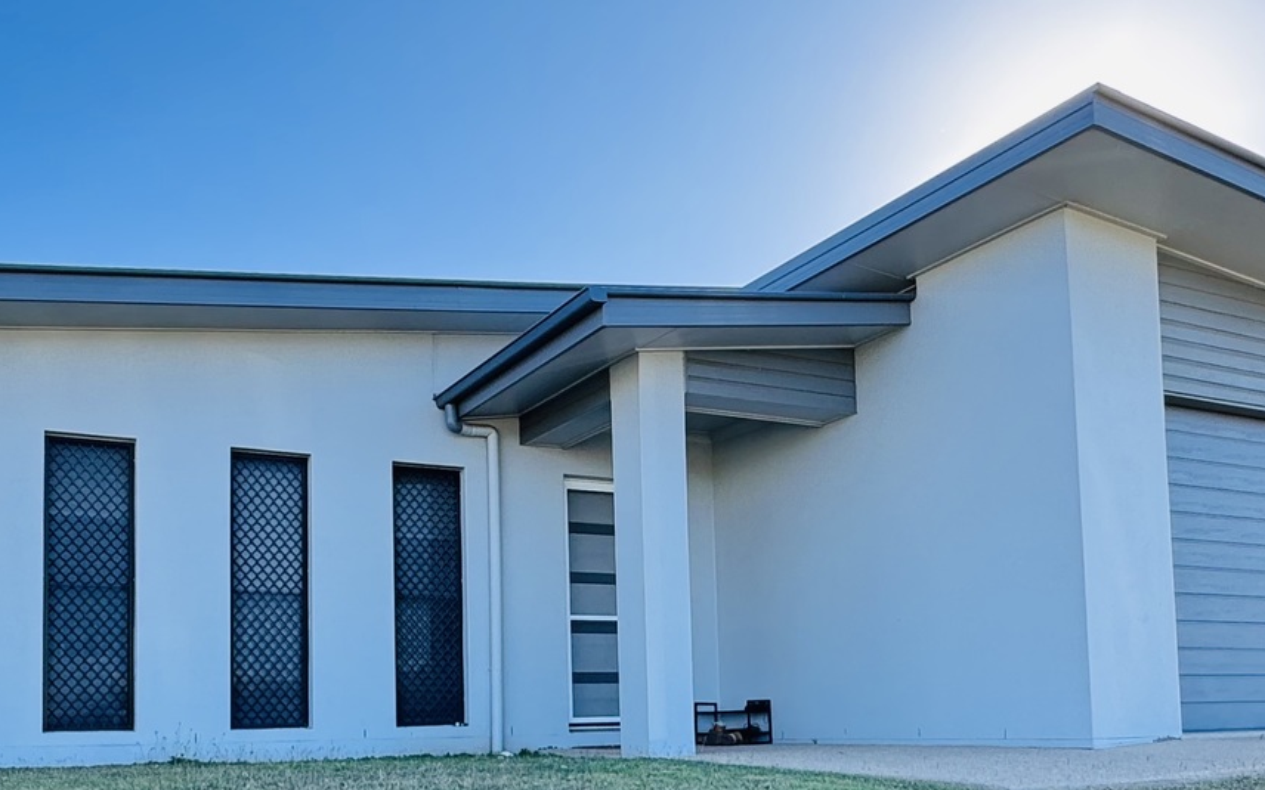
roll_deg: +1.3
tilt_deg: +4.2
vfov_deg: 47.5
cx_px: 628
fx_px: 896
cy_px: 453
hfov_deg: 70.4
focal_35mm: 26
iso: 40
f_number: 2.2
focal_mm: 2.22
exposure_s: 1/421
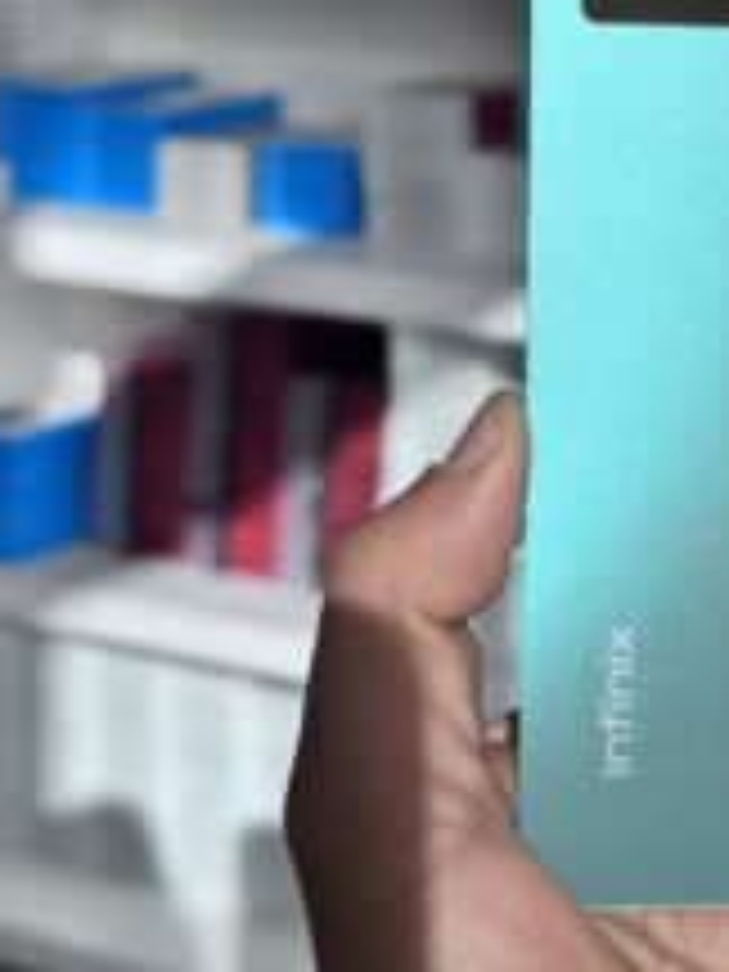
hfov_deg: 16.5
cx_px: 603
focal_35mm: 89
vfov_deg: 21.9
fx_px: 2499
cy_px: 324
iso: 64
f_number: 1.78
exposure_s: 1/4049
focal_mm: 6.76
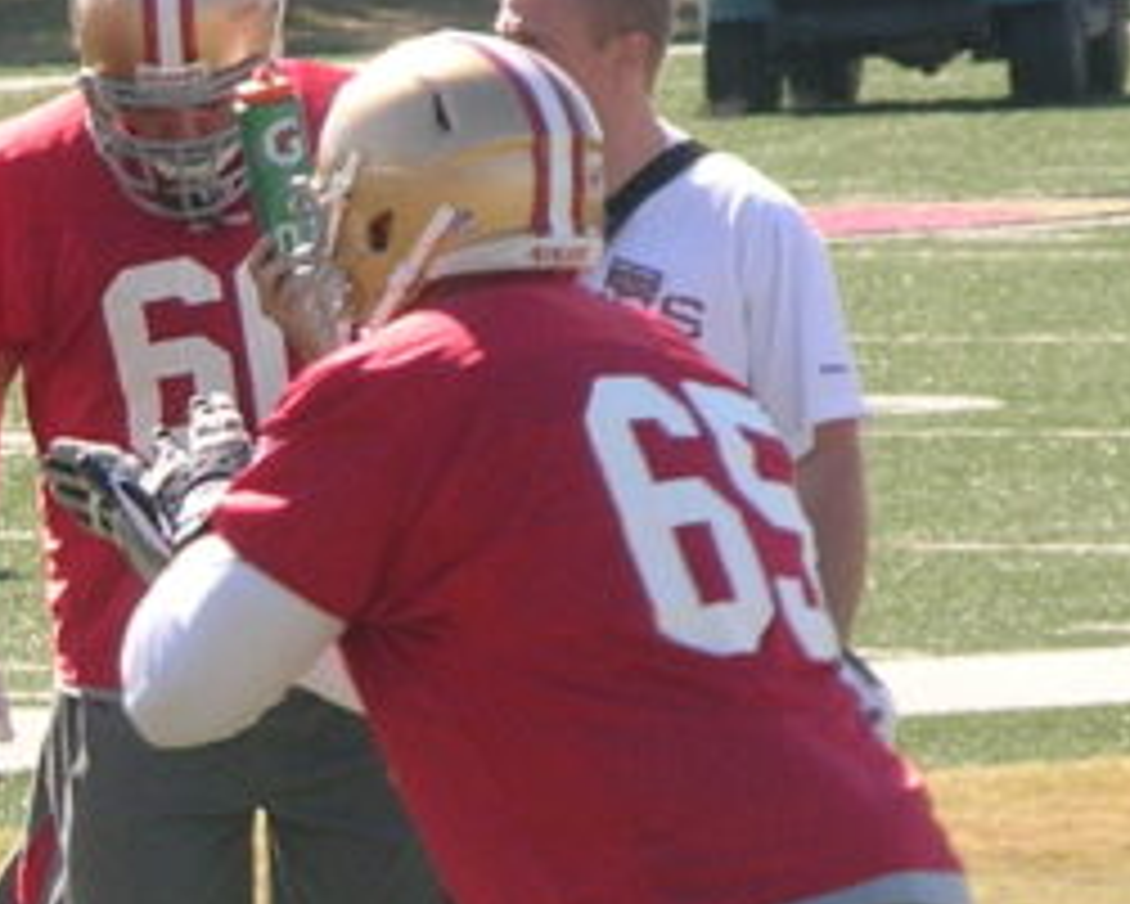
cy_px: 810
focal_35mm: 1206
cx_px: -189
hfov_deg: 1.6
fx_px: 40349
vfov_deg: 1.3
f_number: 4.4
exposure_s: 1/227
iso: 50
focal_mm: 50
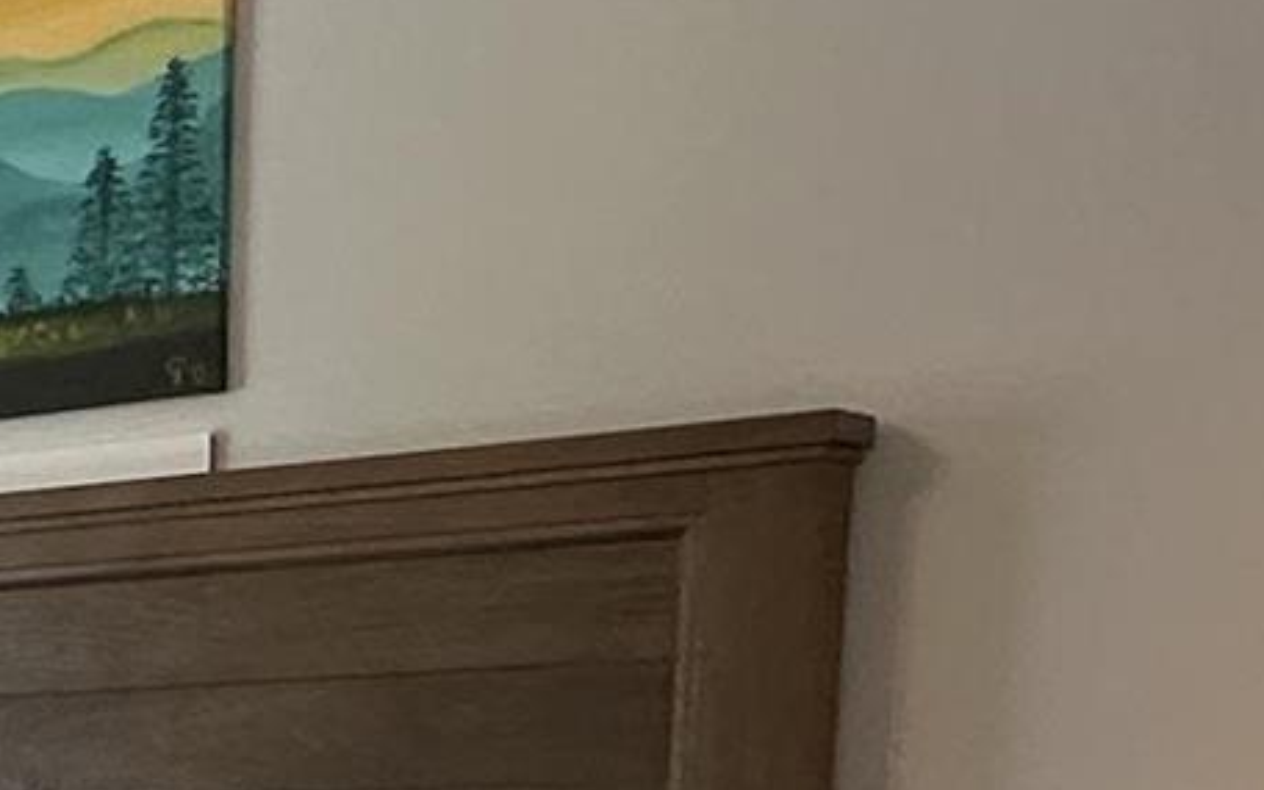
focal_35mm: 100
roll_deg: +1.8
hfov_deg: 17.0
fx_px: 3445
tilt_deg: -9.2
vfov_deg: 12.1
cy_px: 1400
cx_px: -1023
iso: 200
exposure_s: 1/120
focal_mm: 2.22
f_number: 2.2
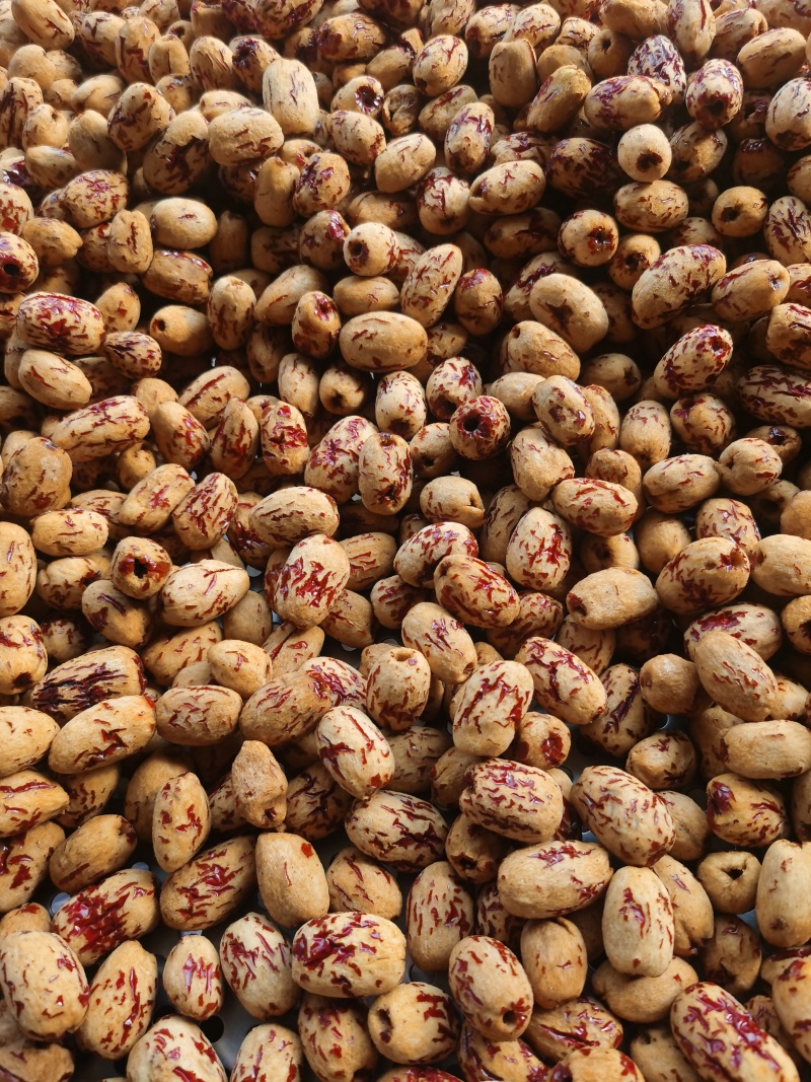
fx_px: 844
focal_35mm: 27
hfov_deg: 51.3
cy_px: 541
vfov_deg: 65.3
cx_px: 406
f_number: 1.6
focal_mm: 5.56
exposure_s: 1/304
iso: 50
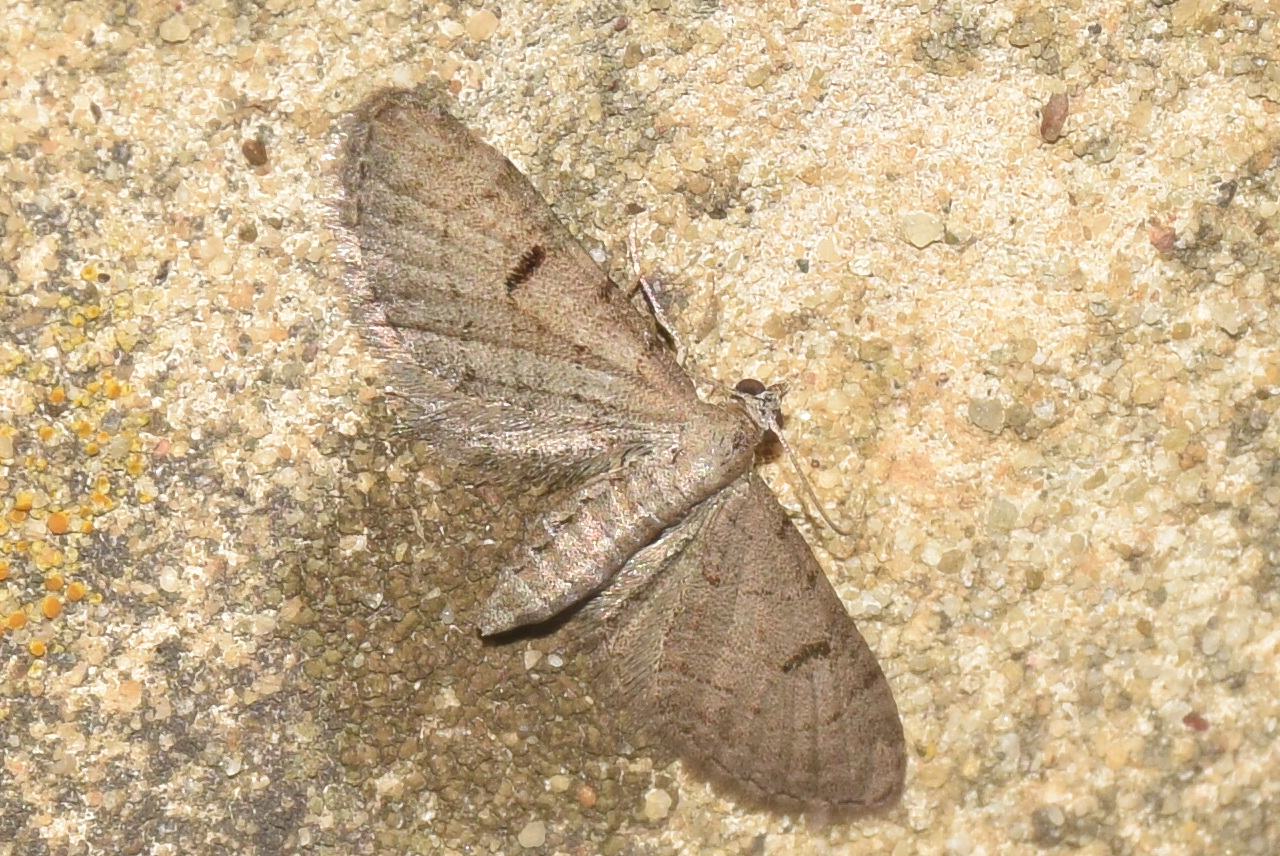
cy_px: 428
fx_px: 7473
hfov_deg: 9.8
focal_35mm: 210
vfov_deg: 6.6
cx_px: 640
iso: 100
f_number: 13
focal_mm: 140
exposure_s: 1/60
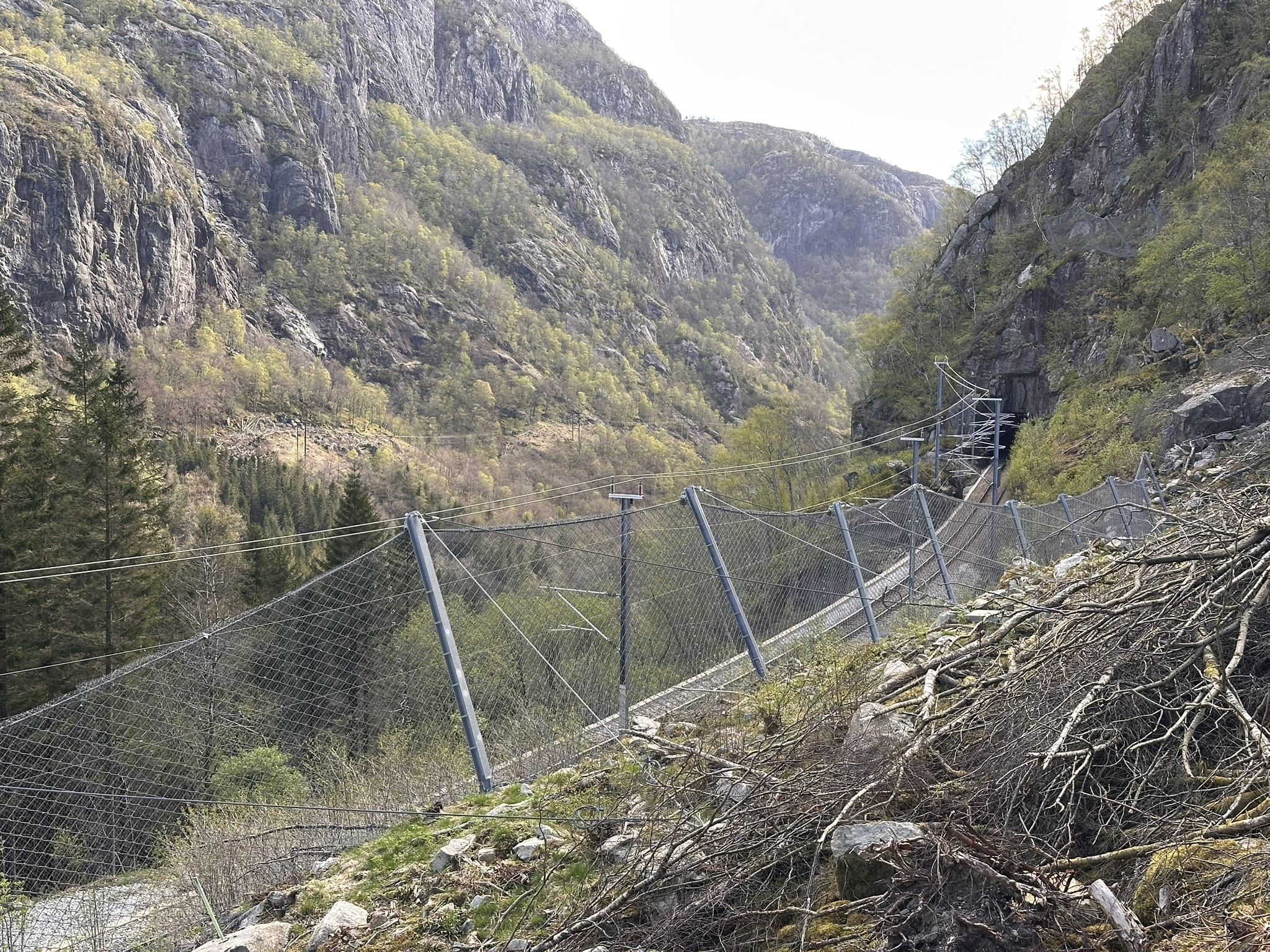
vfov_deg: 30.3
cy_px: 476
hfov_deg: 39.7
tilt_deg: -6.2
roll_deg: -0.4
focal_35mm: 48
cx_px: 635
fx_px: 1761
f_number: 1.78
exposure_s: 1/379
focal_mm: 6.86
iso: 64
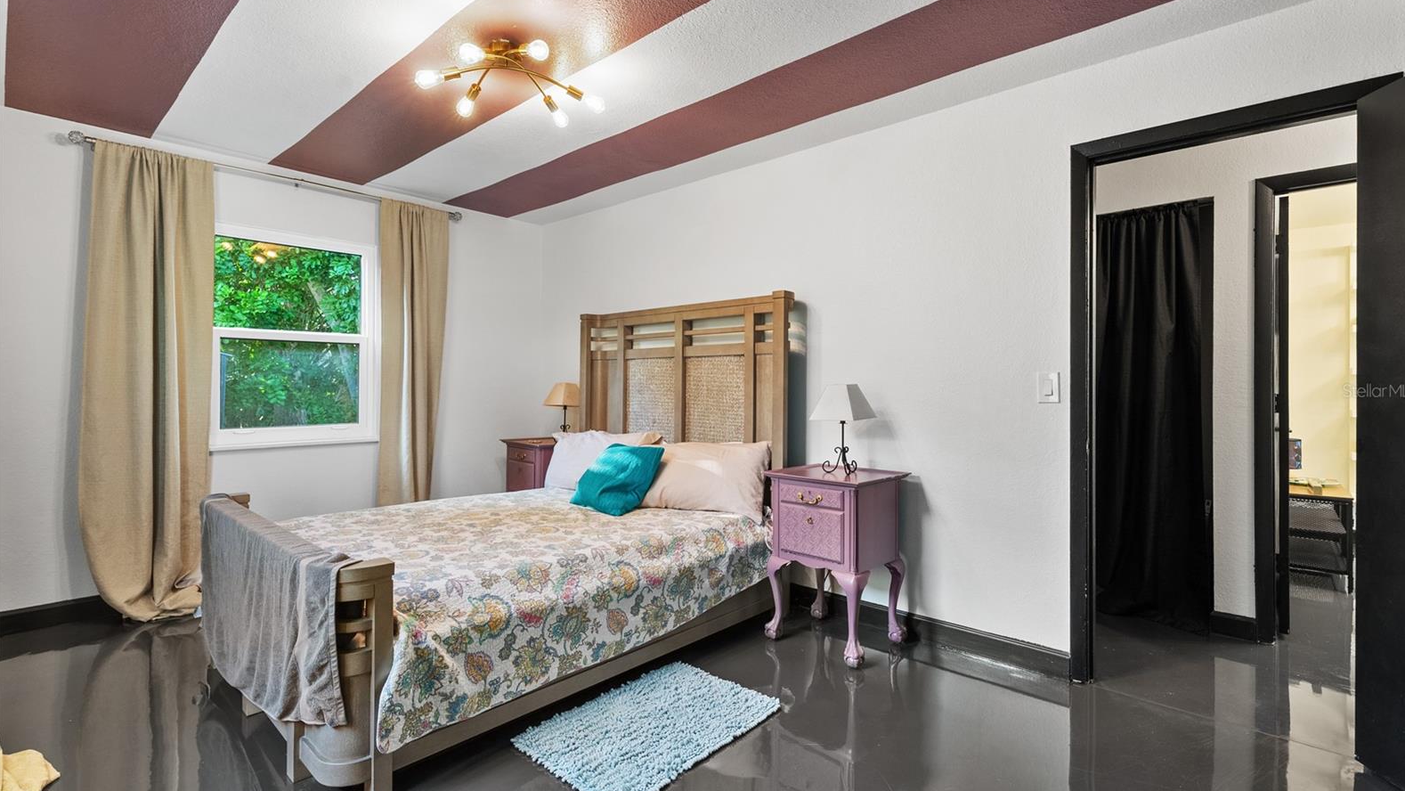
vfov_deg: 63.9
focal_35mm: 17
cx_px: 710
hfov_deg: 95.9
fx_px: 633
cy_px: 390
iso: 400
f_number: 9
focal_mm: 16
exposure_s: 1/1.67
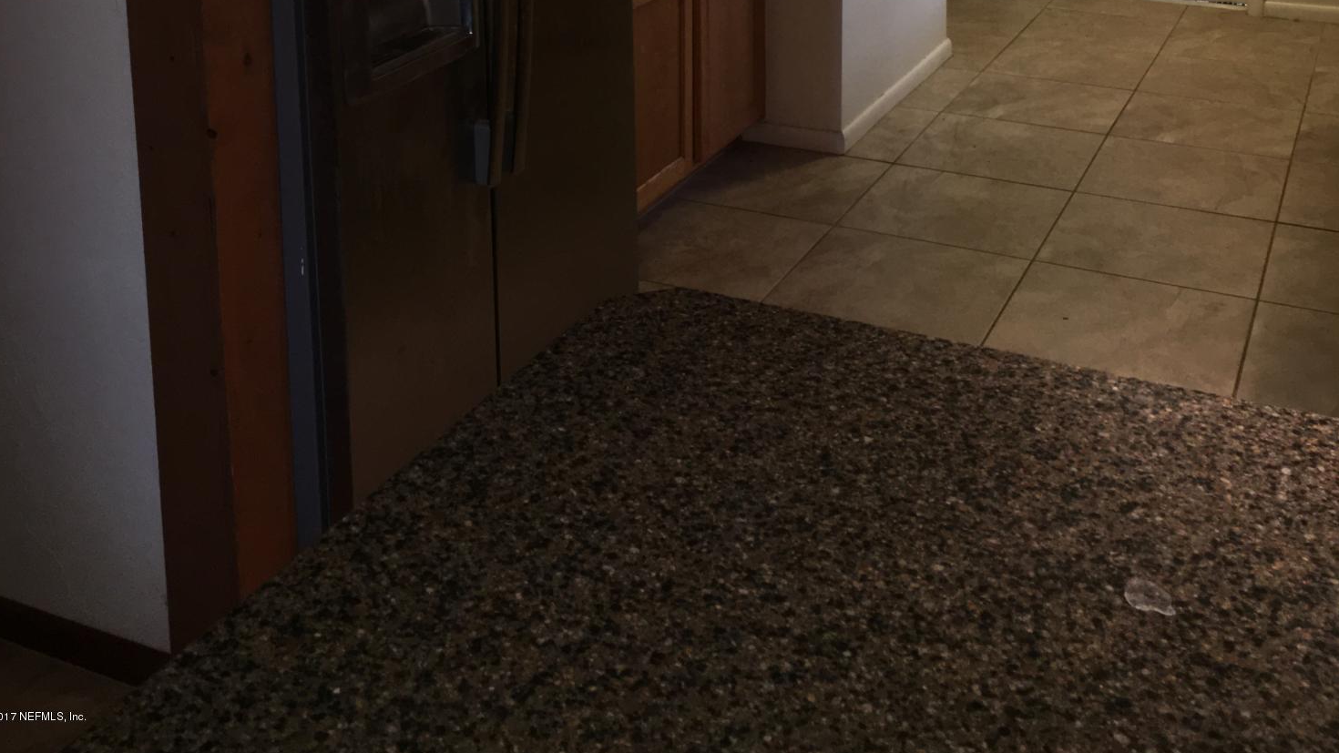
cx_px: 660
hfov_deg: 47.4
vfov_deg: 25.1
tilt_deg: -8.9
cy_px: -137
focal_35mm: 43
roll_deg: +0.4
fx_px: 1527
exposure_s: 1/30
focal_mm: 4.15
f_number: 2.2
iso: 64
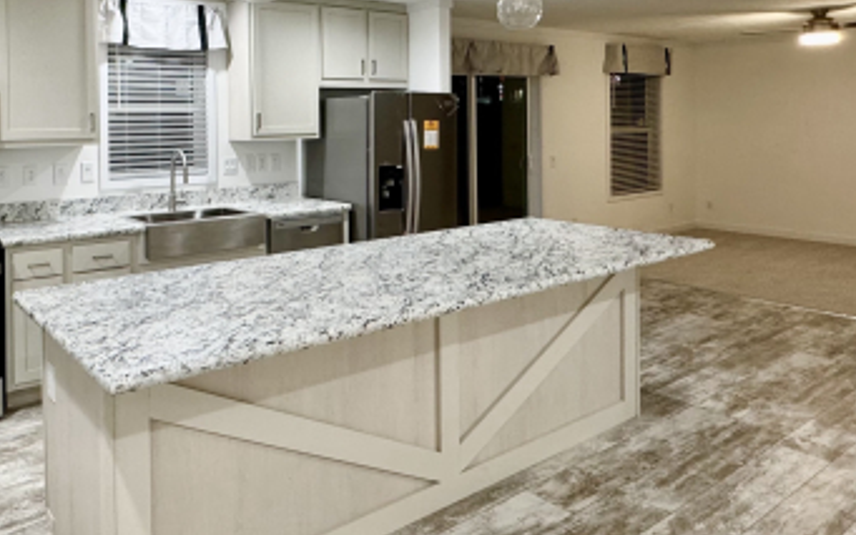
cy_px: 128
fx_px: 676
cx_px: 270
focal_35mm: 29
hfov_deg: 62.7
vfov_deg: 41.7
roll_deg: +0.6
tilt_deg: -0.7
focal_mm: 2.22
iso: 250
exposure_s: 1/60
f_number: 2.2
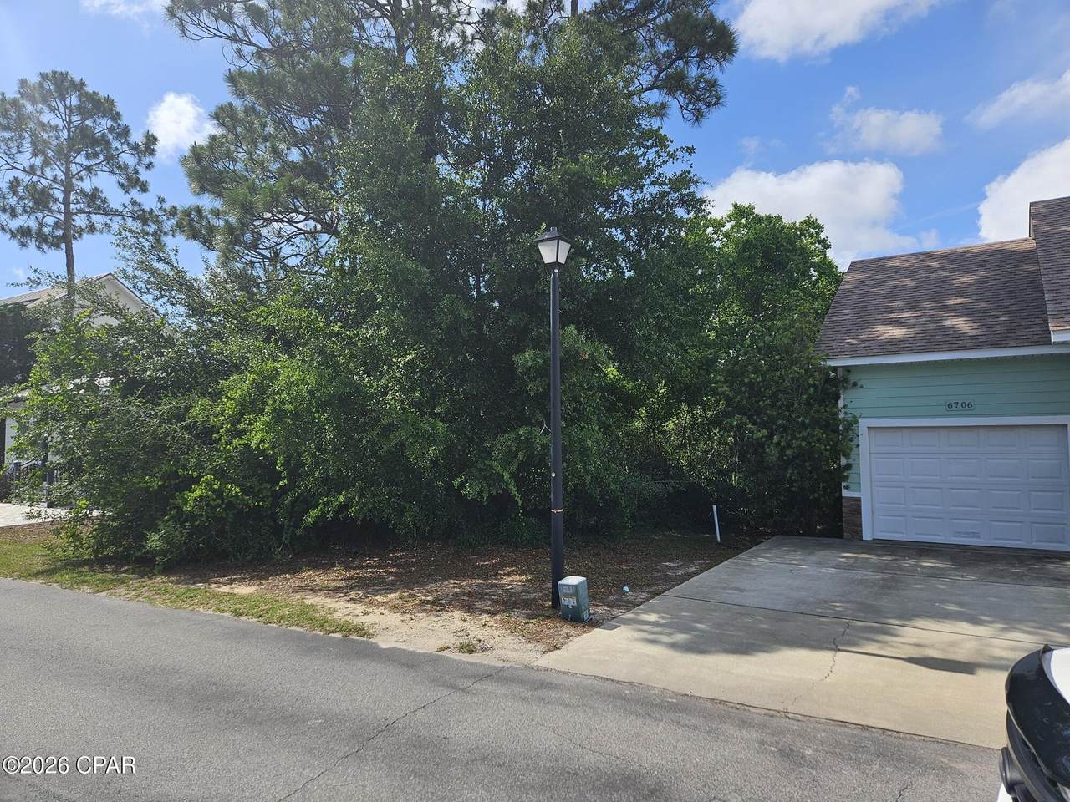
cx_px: 535
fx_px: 711
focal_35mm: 23
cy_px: 401
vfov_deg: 58.9
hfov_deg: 73.9
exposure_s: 1/1645
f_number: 1.8
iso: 25
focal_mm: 5.4
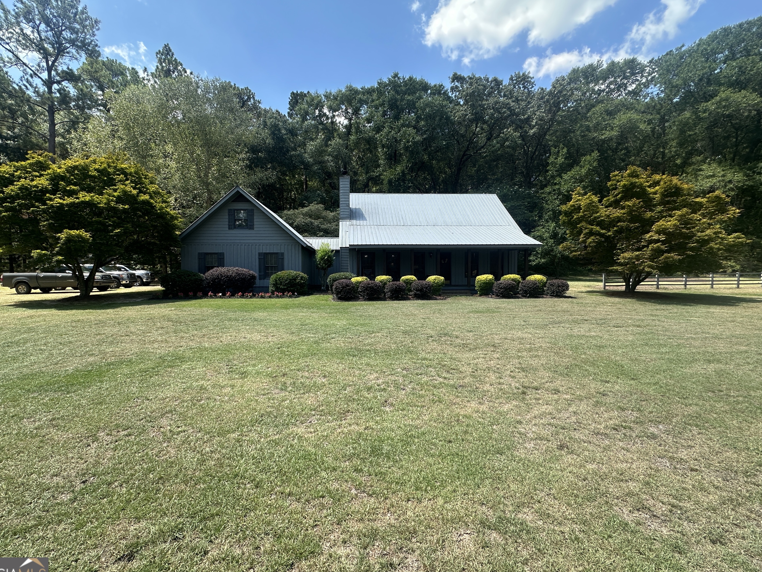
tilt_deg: -3.3
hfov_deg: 98.1
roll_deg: -0.3
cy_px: 281
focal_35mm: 15
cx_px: 365
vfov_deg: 81.7
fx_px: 330
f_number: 2.2
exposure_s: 1/600
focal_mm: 2.22
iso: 40
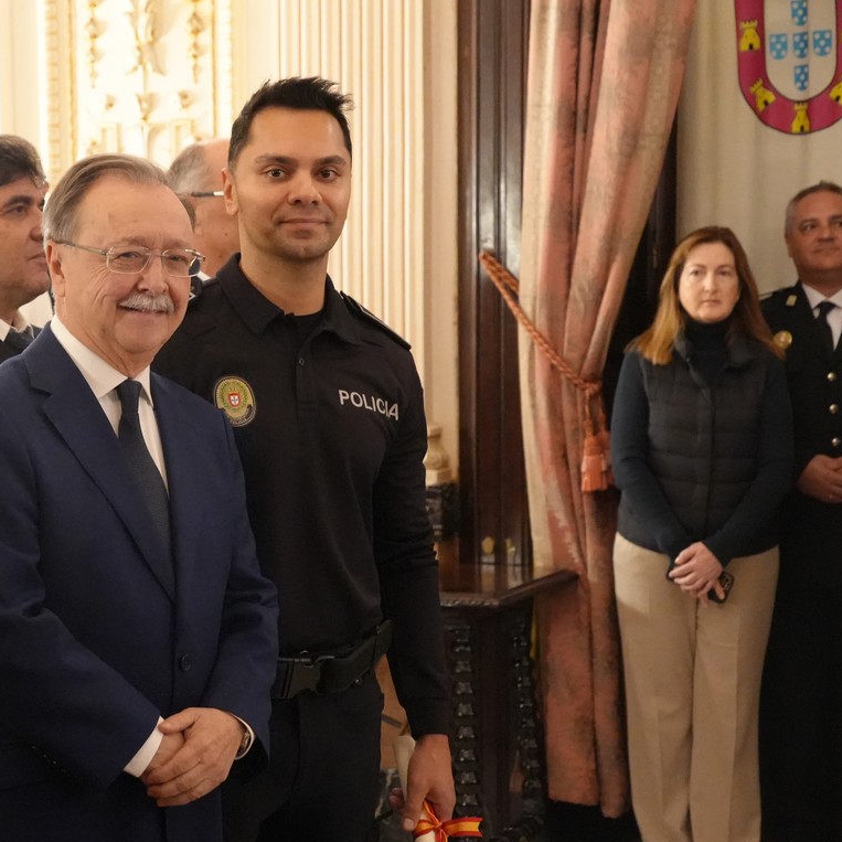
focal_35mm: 86
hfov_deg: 20.1
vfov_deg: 20.2
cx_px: 239
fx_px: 2367
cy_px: 423
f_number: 4.5
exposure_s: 1/160
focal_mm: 45
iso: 12800
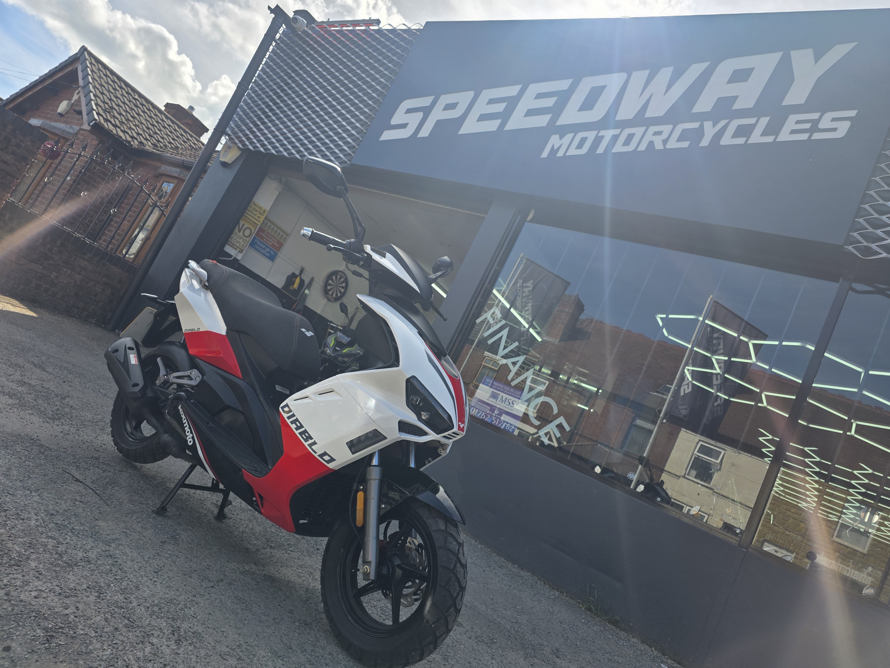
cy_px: 334
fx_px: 591
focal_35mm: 23
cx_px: 445
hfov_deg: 73.9
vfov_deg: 58.9
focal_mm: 6.3
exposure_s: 1/5608
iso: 80
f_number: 1.7
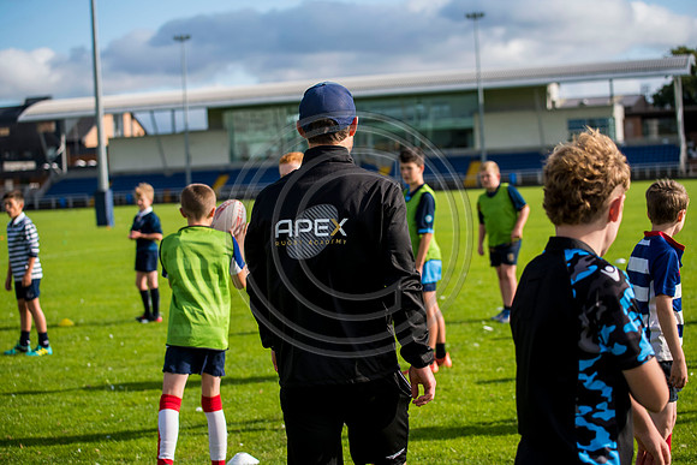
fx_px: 1510
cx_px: 348
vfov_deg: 17.5
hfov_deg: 26.0
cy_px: 232
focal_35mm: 78
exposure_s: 1/1250
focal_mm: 78
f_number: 4
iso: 250
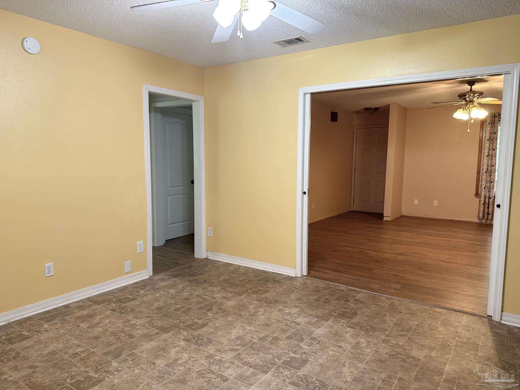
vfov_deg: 56.8
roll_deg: -0.3
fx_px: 361
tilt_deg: -6.9
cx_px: 260
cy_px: 195
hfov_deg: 71.6
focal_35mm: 24
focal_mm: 6.86
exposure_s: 1/60
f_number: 1.78
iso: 160
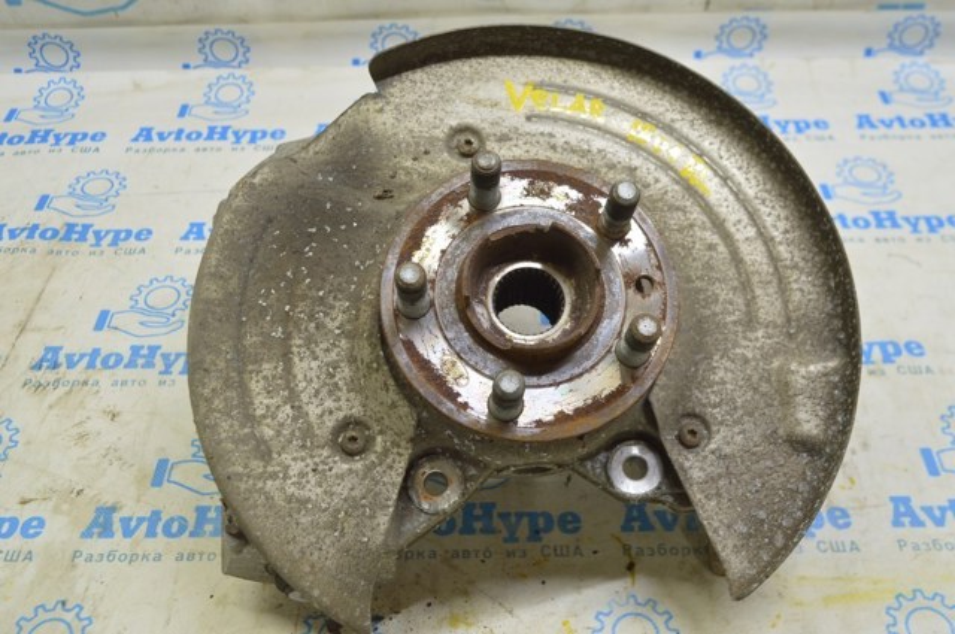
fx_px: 954
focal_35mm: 36
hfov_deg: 53.2
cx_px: 478
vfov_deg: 36.8
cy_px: 317
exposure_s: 1/20
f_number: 5.6
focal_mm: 24
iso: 400
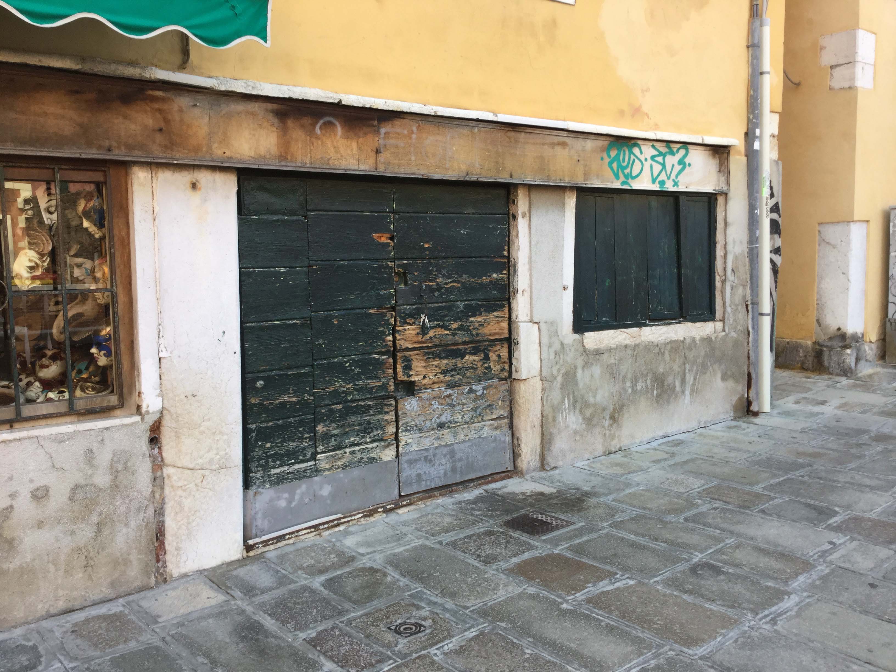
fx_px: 802
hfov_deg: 58.4
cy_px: 336
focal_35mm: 31
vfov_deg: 45.4
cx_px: 448
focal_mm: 3.3
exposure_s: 1/100
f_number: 2.4
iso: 32
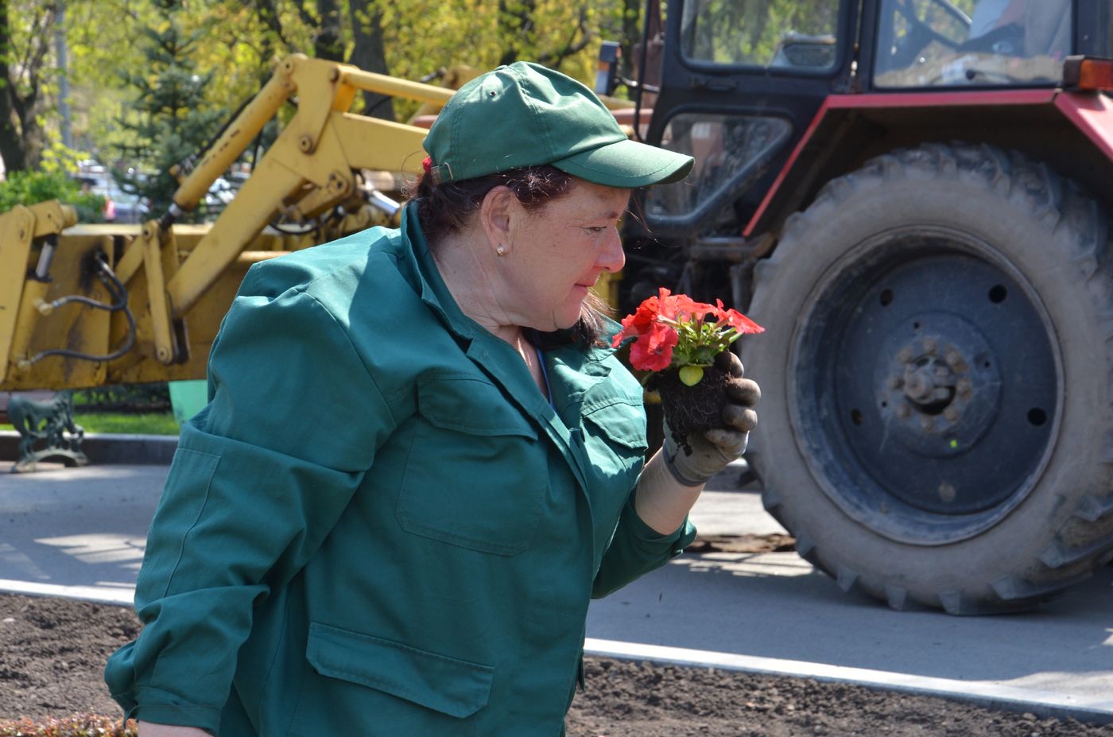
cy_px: 368
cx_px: 556
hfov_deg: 20.7
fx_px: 3054
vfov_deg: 13.8
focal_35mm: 99
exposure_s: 1/200
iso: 320
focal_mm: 66
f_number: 11
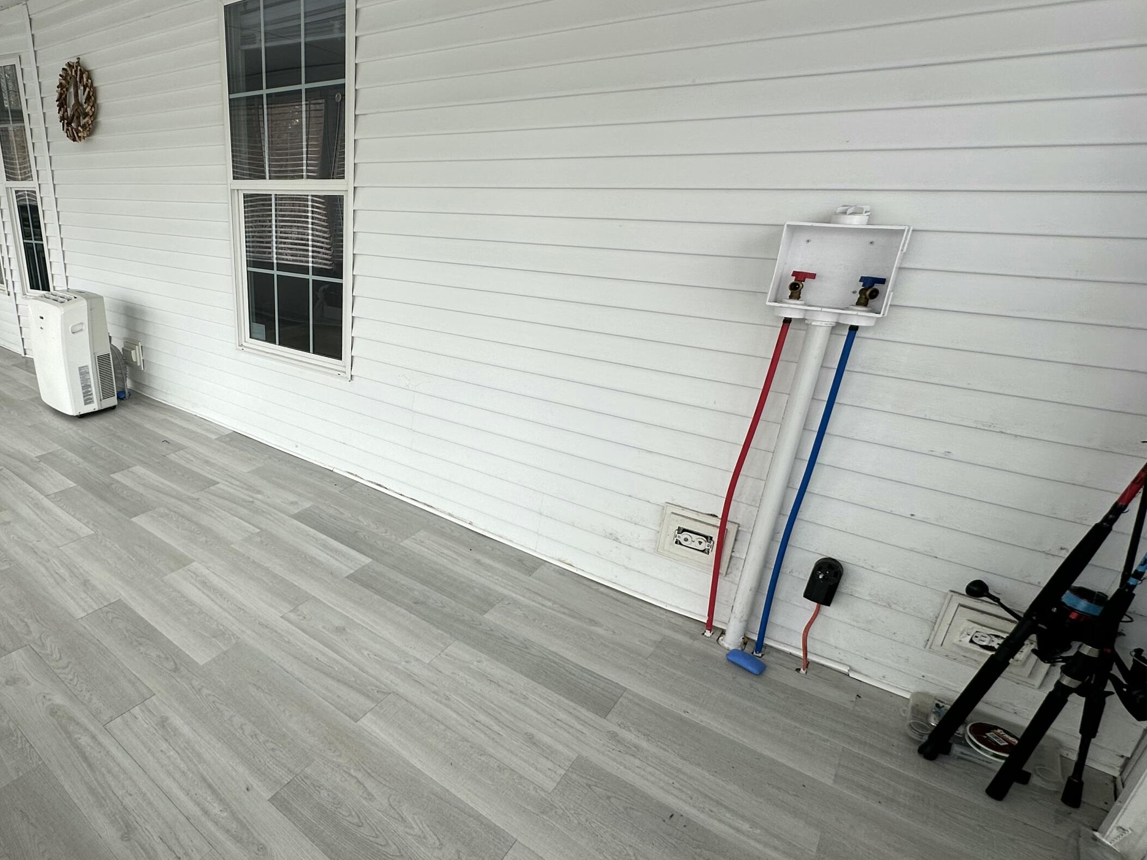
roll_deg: +0.3
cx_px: 329
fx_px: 663
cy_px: 435
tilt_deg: -21.4
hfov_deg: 77.4
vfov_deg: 66.0
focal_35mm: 20
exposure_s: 1/99
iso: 50
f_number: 2.2
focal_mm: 2.22
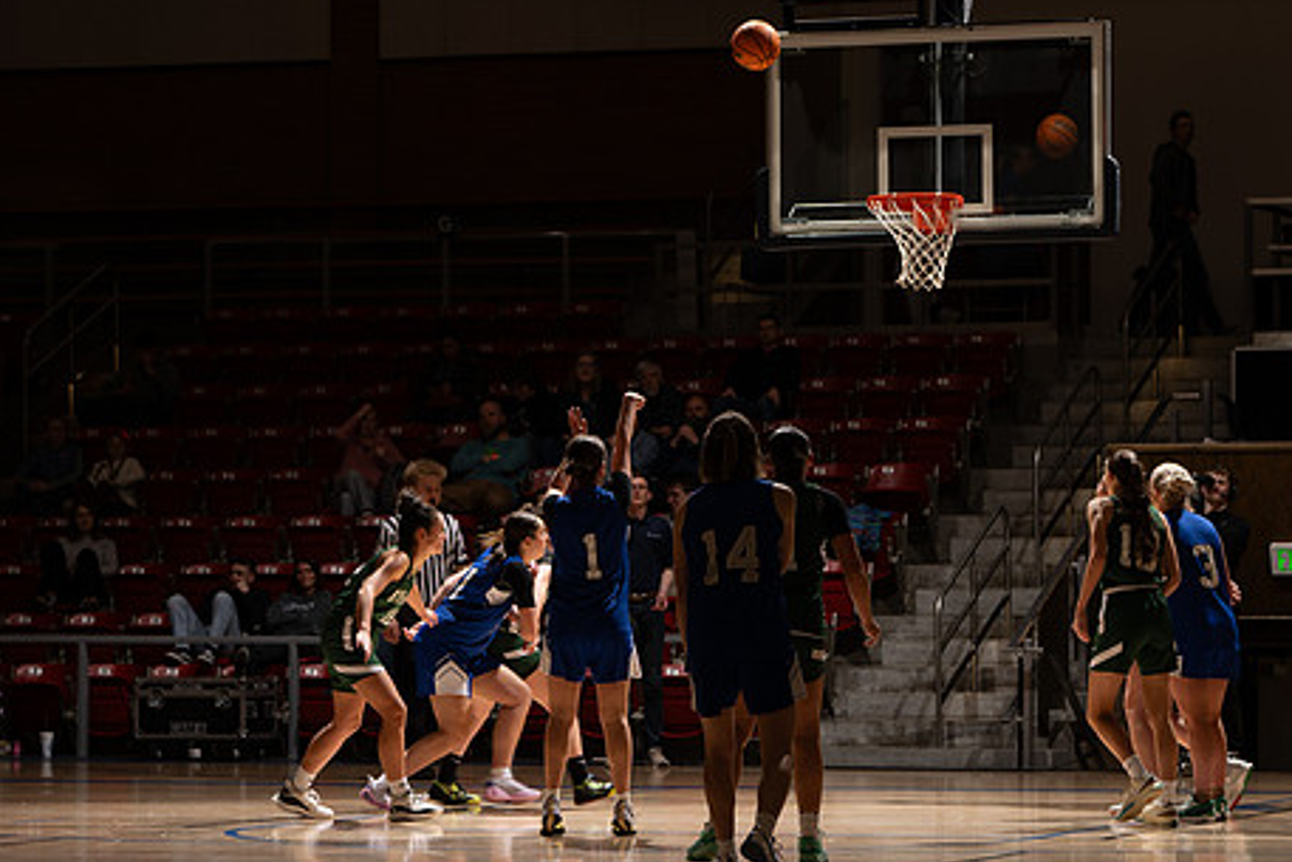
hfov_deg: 13.2
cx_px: 733
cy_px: 380
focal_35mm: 156
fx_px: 5600
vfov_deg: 8.8
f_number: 5
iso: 80
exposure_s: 1/100
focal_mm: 100
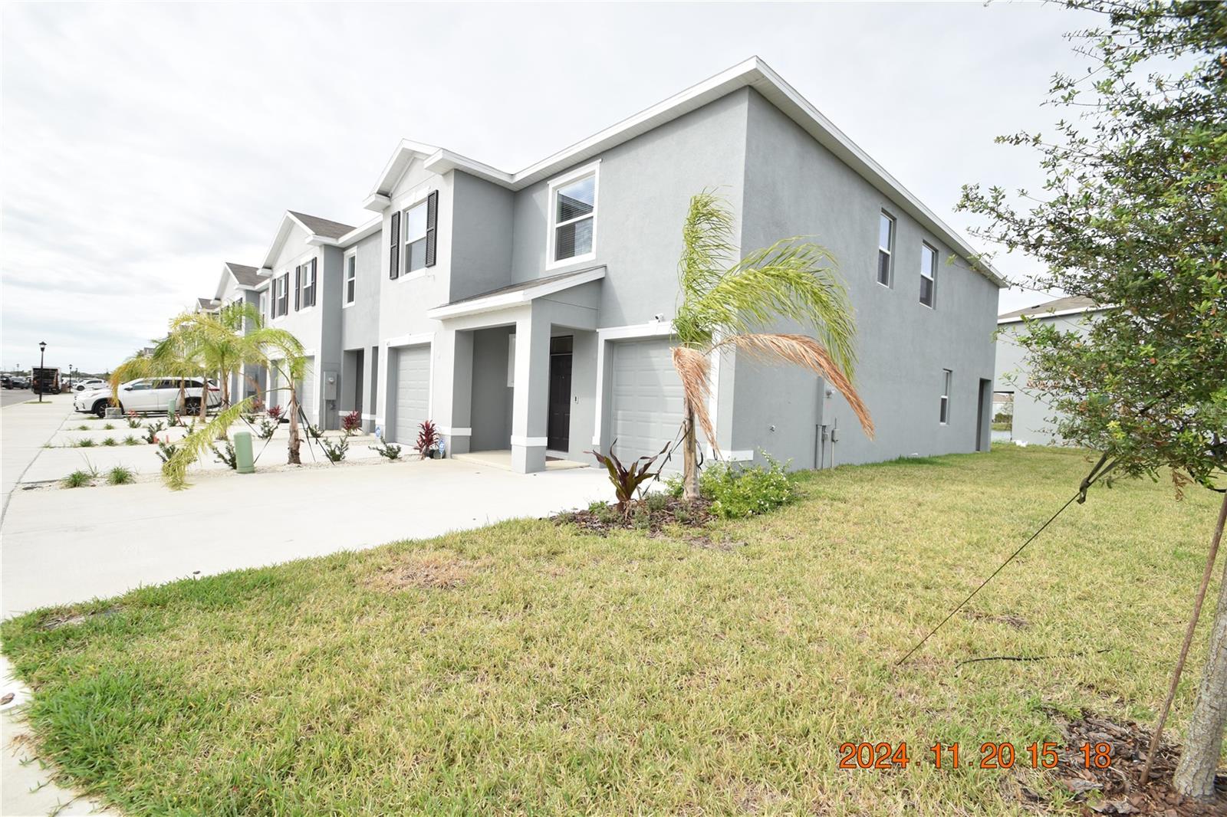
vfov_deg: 77.3
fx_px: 511
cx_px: 614
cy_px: 408
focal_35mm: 15
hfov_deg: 100.4
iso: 200
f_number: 9
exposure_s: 1/320
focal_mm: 10
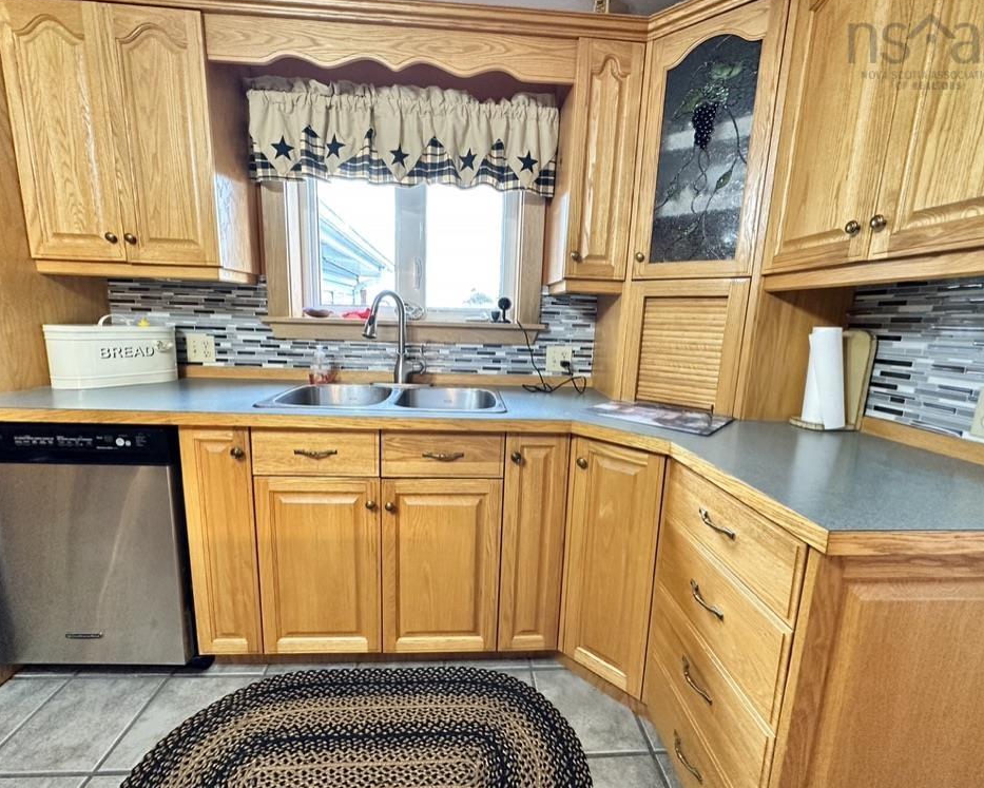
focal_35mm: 15
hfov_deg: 96.8
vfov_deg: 84.1
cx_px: 487
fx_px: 437
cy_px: 392
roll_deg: -1.9
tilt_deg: -10.5
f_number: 2.2
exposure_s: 1/60
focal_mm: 2.22
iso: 320
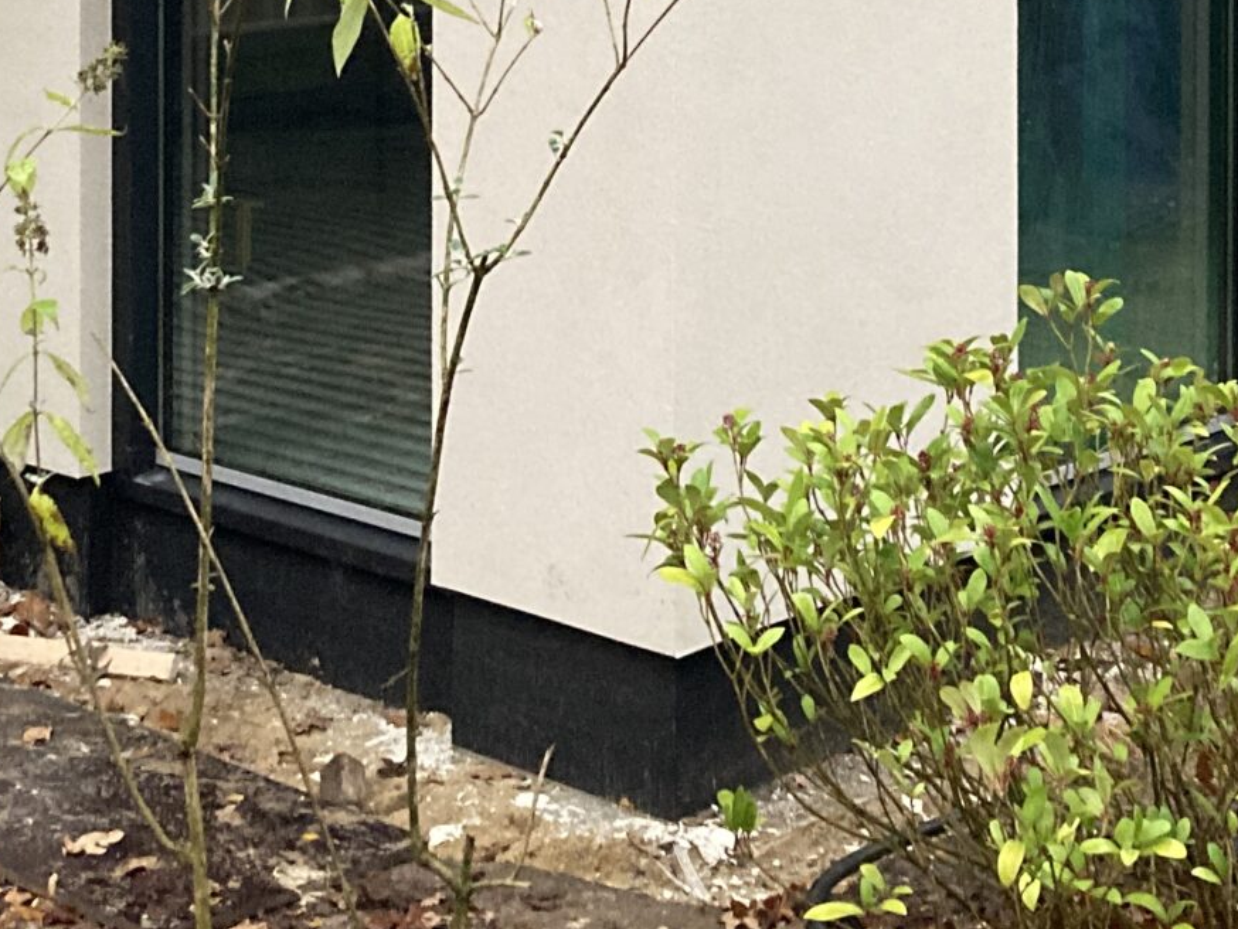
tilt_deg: -1.9
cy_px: -246
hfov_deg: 23.8
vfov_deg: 17.0
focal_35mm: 82
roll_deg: -0.6
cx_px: 615
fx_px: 2933
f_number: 1.8
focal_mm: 3.99
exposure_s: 1/50
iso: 320
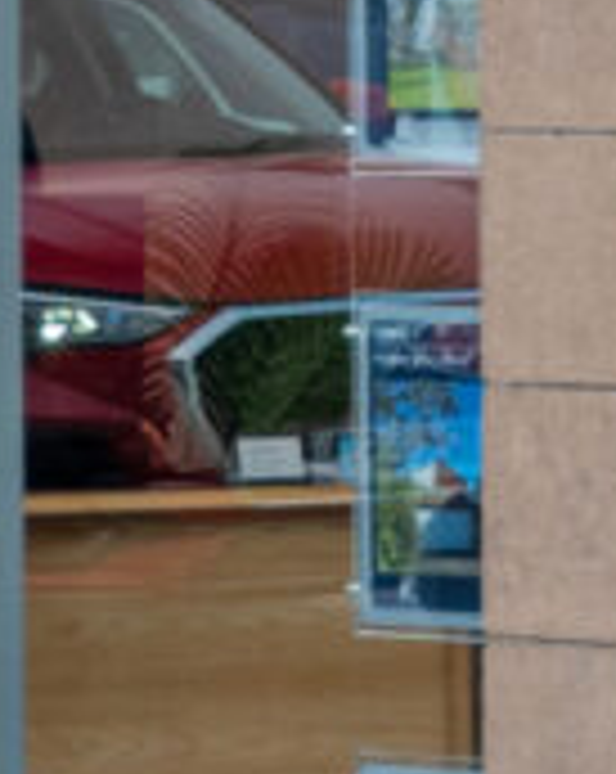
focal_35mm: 392
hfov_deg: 3.9
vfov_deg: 4.9
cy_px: -128
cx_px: 1439
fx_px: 8957
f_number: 9
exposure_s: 1/100
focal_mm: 35
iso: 250
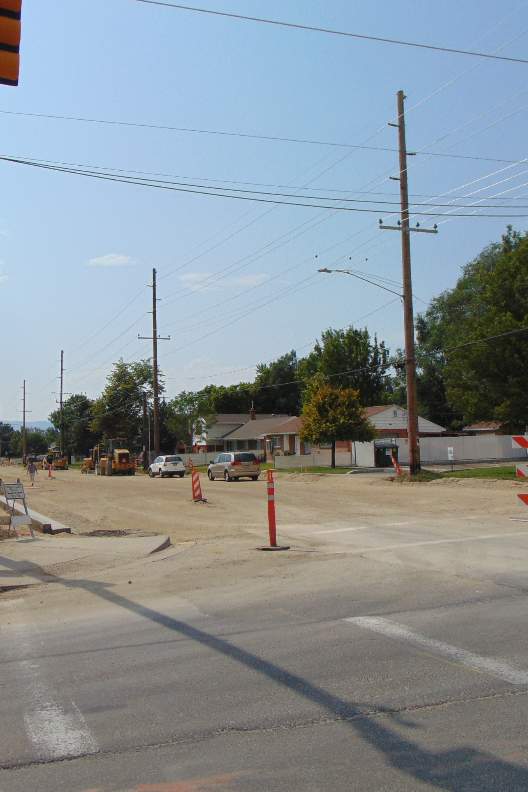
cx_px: 168
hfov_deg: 37.4
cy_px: 396
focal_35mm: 35
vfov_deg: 54.4
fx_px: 770
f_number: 7.7
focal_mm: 4.5
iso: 80
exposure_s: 1/640
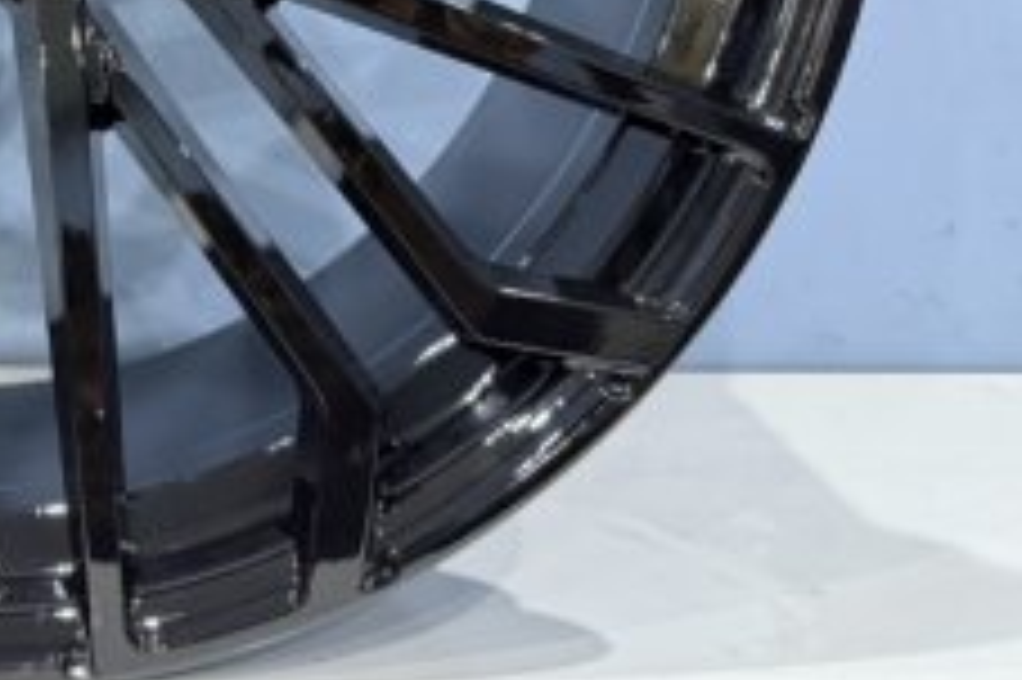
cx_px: -36
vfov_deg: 18.9
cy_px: -234
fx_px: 1872
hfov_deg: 28.4
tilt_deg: +1.0
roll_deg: +1.0
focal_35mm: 66
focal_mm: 6.76
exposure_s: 1/25
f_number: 1.78
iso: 1250
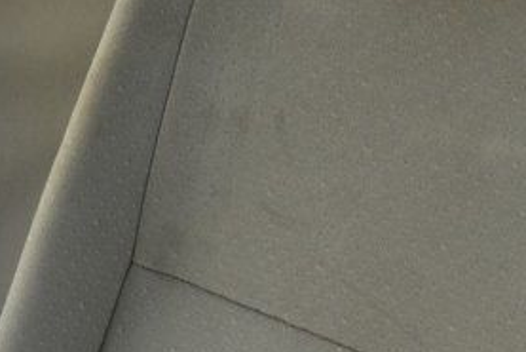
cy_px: 217
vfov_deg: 10.3
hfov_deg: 15.3
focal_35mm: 133
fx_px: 1944
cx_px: 116
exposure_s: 1/50
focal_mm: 24
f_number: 8
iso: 400
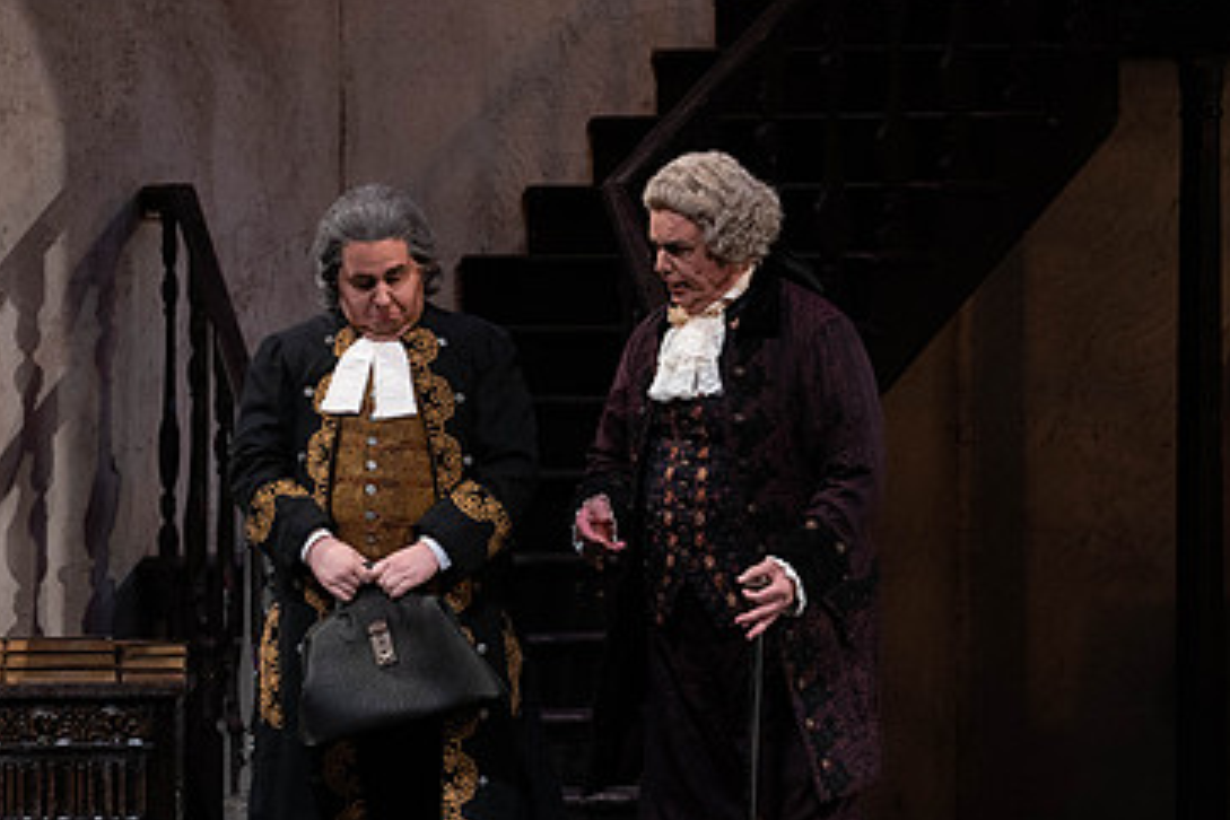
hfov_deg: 7.2
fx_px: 9771
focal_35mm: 286
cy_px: 534
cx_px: 529
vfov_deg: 4.8
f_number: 8
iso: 3200
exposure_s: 1/250
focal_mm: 179
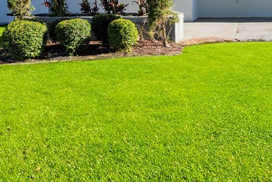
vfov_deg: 27.8
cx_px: 256
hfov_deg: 40.1
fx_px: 335
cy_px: -16
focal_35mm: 44
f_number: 9
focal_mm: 11
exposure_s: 1/160
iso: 250
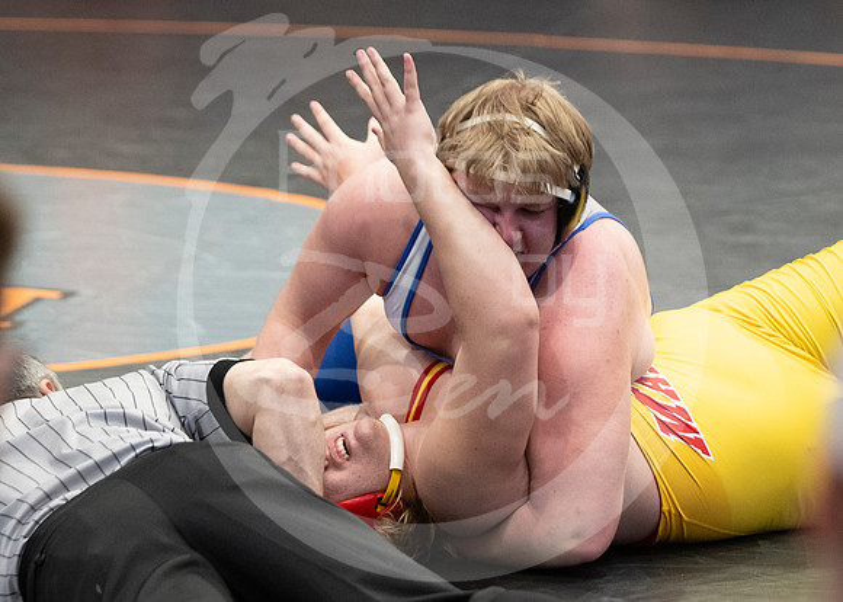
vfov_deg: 6.4
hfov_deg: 9.0
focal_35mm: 224
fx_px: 5351
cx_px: 555
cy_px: 445
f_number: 2.8
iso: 3200
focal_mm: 102
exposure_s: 1/1000
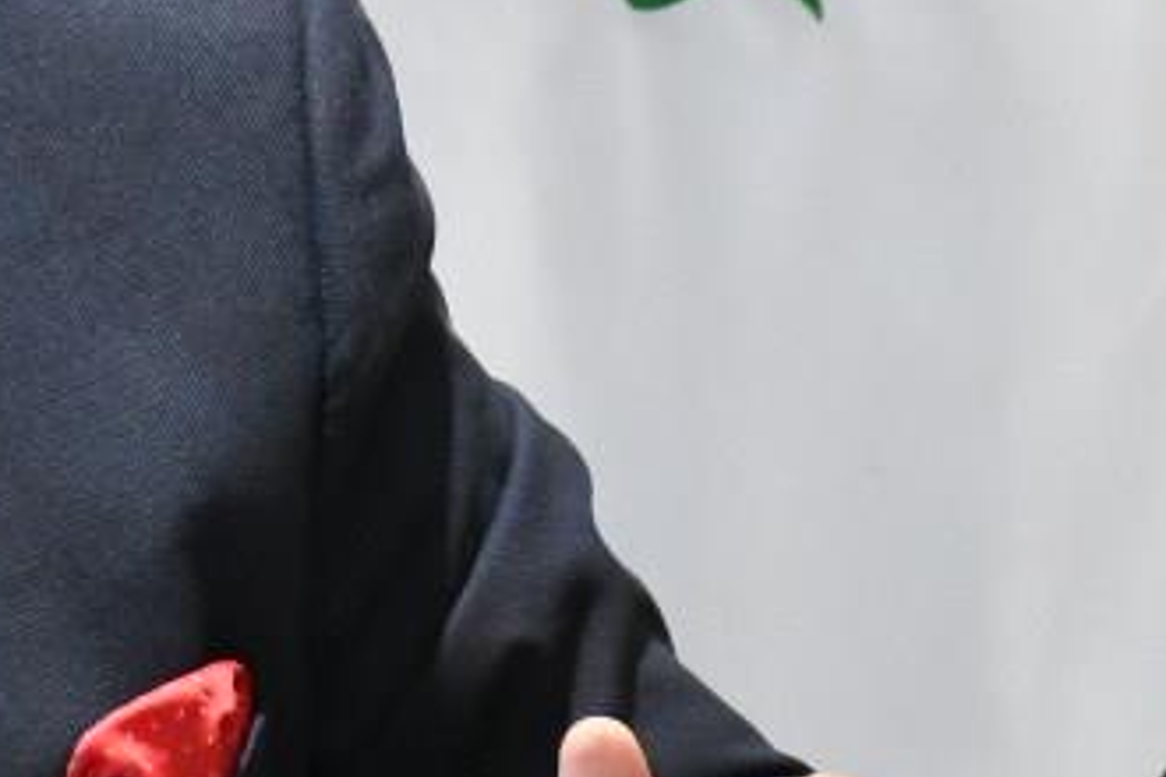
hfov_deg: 2.7
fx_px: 24937
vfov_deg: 1.8
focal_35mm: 770
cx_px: 442
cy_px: 113
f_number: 5.6
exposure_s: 1/100
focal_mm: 105
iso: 4000
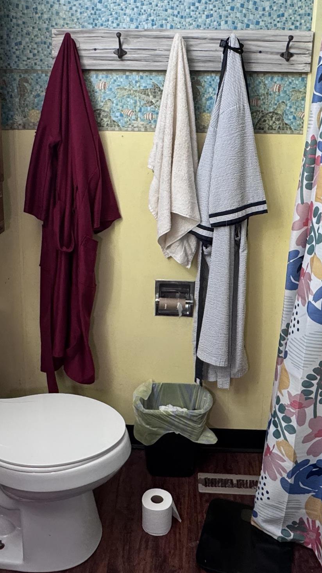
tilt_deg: -12.9
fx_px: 486
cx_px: 156
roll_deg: -0.8
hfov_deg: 36.7
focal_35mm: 32
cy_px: 224
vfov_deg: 60.4
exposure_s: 1/120
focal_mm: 2.22
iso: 250
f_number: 2.2
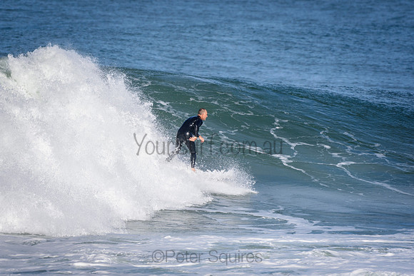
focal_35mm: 630
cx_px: 207
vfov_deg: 2.2
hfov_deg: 3.3
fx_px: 7246
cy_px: 138
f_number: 5.6
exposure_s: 1/2000
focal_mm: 420
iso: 250
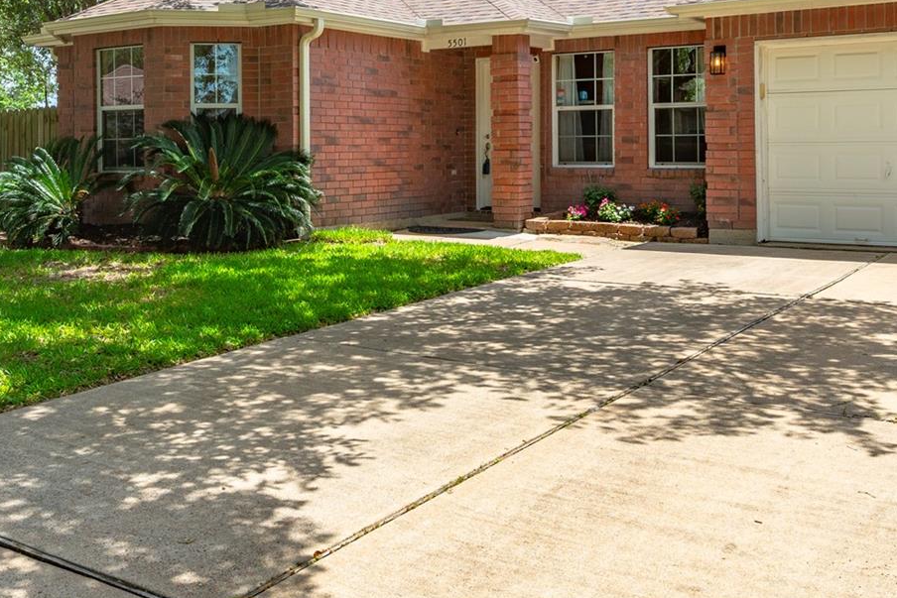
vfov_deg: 30.7
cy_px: 157
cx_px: 314
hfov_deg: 44.9
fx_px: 1072
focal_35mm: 43
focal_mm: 19
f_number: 13
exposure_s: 1/125
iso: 125
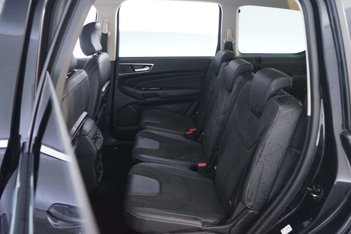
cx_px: 176
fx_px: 283
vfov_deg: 45.0
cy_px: 117
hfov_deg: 63.7
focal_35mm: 29
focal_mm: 29
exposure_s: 1/6
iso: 4000
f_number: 4
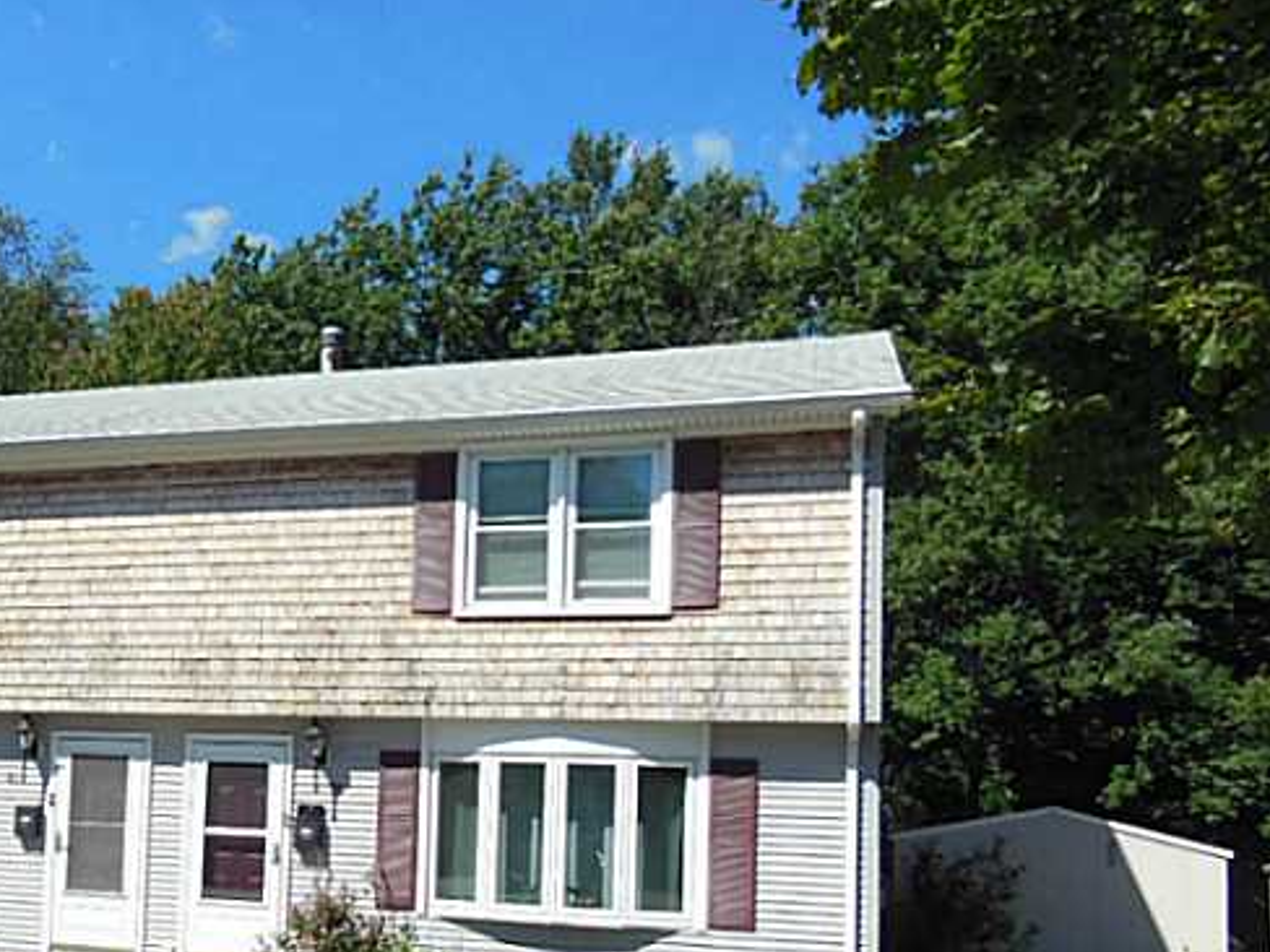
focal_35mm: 41
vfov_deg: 34.4
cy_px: 713
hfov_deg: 43.4
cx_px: 234
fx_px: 1504
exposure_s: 1/1000
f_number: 3.5
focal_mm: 4.5
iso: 125
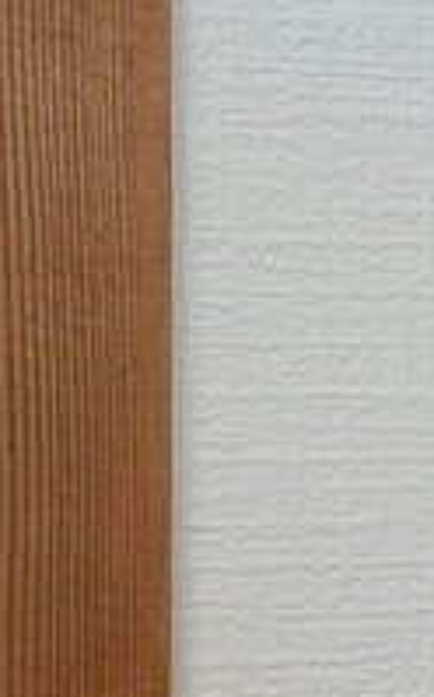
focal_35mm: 82
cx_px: 976
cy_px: 525
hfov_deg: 12.9
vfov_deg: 24.9
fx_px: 1555
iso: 80
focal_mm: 5.23
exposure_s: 1/60
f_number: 1.8
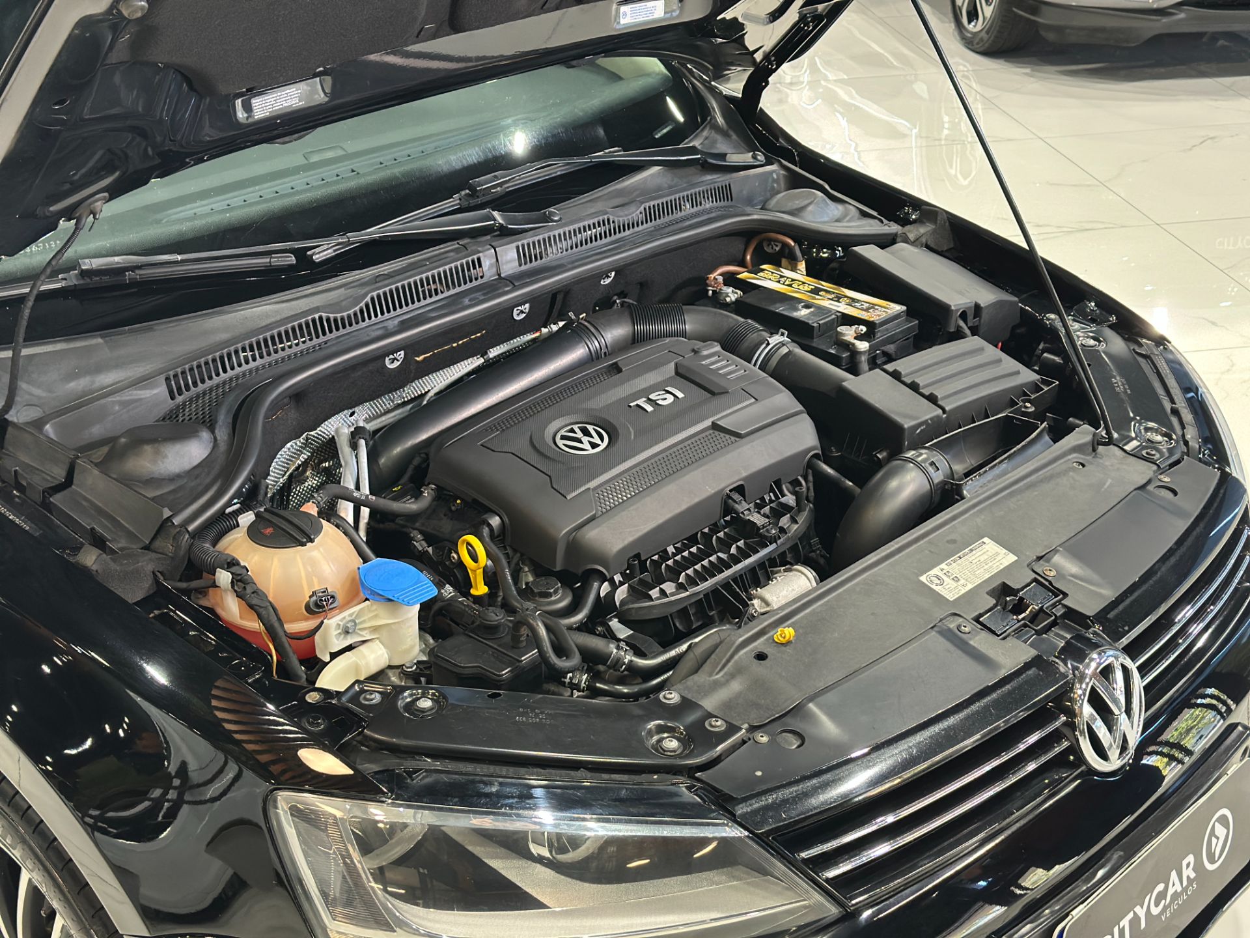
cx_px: 625
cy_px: 469
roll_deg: +0.4
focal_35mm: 48
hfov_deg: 39.7
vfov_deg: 30.3
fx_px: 1733
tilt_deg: -27.8
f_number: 1.78
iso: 320
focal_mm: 6.86
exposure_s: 1/60
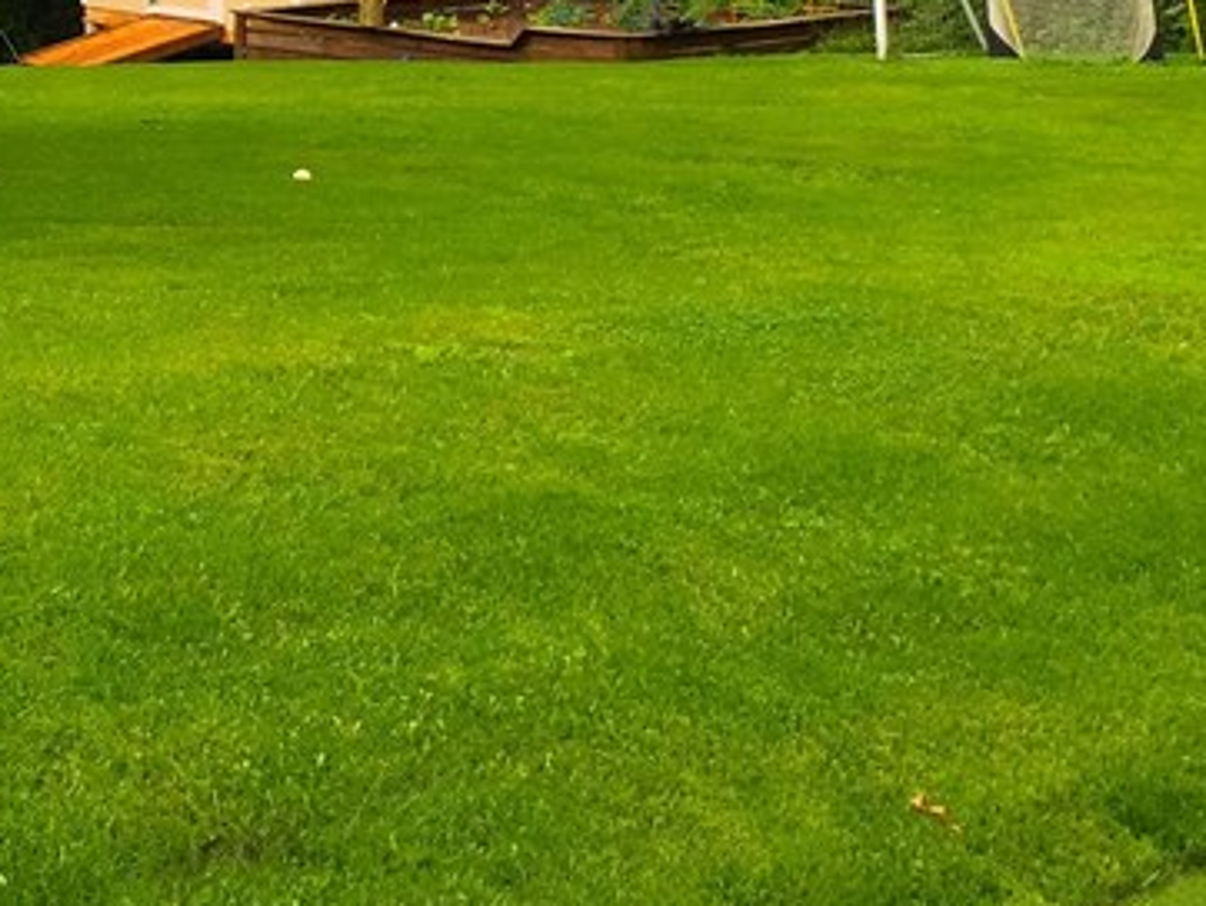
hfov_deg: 23.2
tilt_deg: -1.7
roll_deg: +0.0
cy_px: -240
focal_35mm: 82
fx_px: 2859
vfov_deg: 17.0
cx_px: 113
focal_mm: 4.15
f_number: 2.2
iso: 32
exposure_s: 1/573
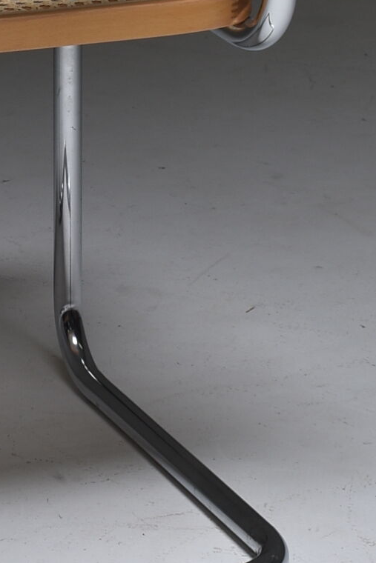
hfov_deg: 6.8
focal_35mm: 201
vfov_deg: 10.2
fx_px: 3147
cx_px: -46
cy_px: 96
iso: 100
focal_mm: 34
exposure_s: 1/200
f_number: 8
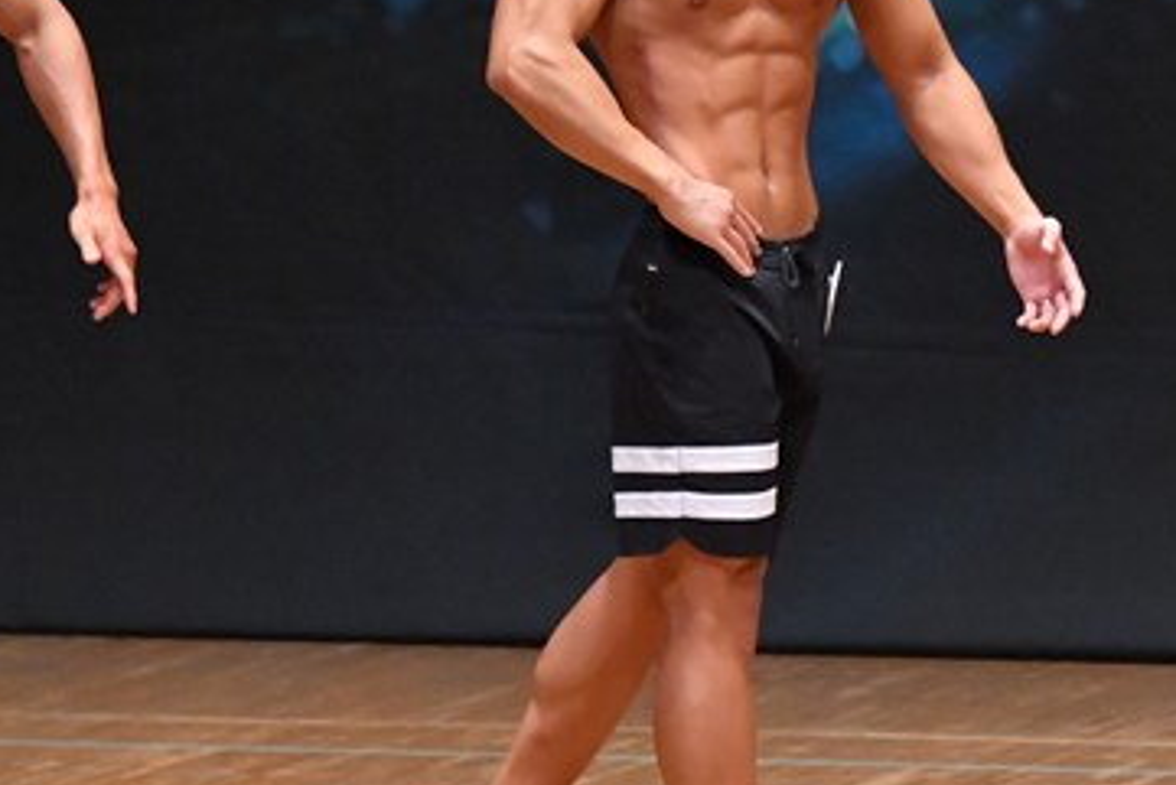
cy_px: 270
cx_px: 992
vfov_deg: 2.4
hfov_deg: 3.6
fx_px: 18921
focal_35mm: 579
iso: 8000
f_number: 5.6
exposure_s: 1/400
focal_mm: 180
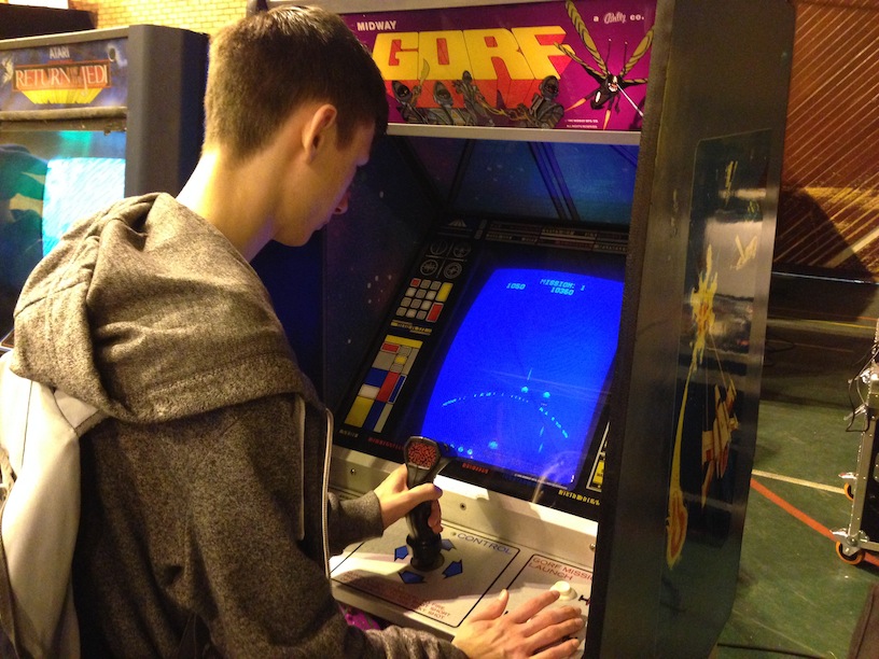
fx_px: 838
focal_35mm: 33
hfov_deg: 55.4
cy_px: 330
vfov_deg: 42.9
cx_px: 440
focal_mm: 4.12
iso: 500
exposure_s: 1/15
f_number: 2.4
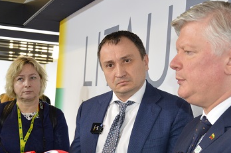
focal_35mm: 62
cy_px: 112
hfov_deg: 32.4
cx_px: 104
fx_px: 397
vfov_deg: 21.7
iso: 560
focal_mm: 24
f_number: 3.8
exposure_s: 1/60
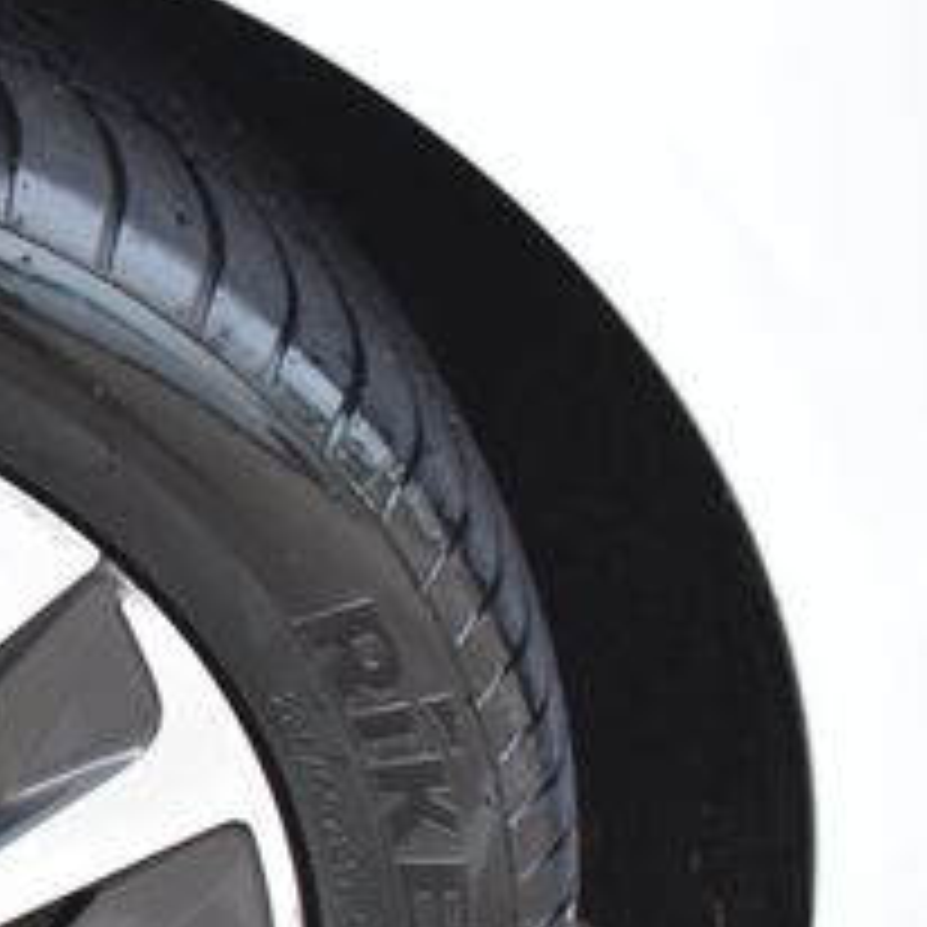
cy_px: 824
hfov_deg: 15.5
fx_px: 3121
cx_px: -486
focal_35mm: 103
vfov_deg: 16.7
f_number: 5.6
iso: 400
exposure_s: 1/125
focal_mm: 26
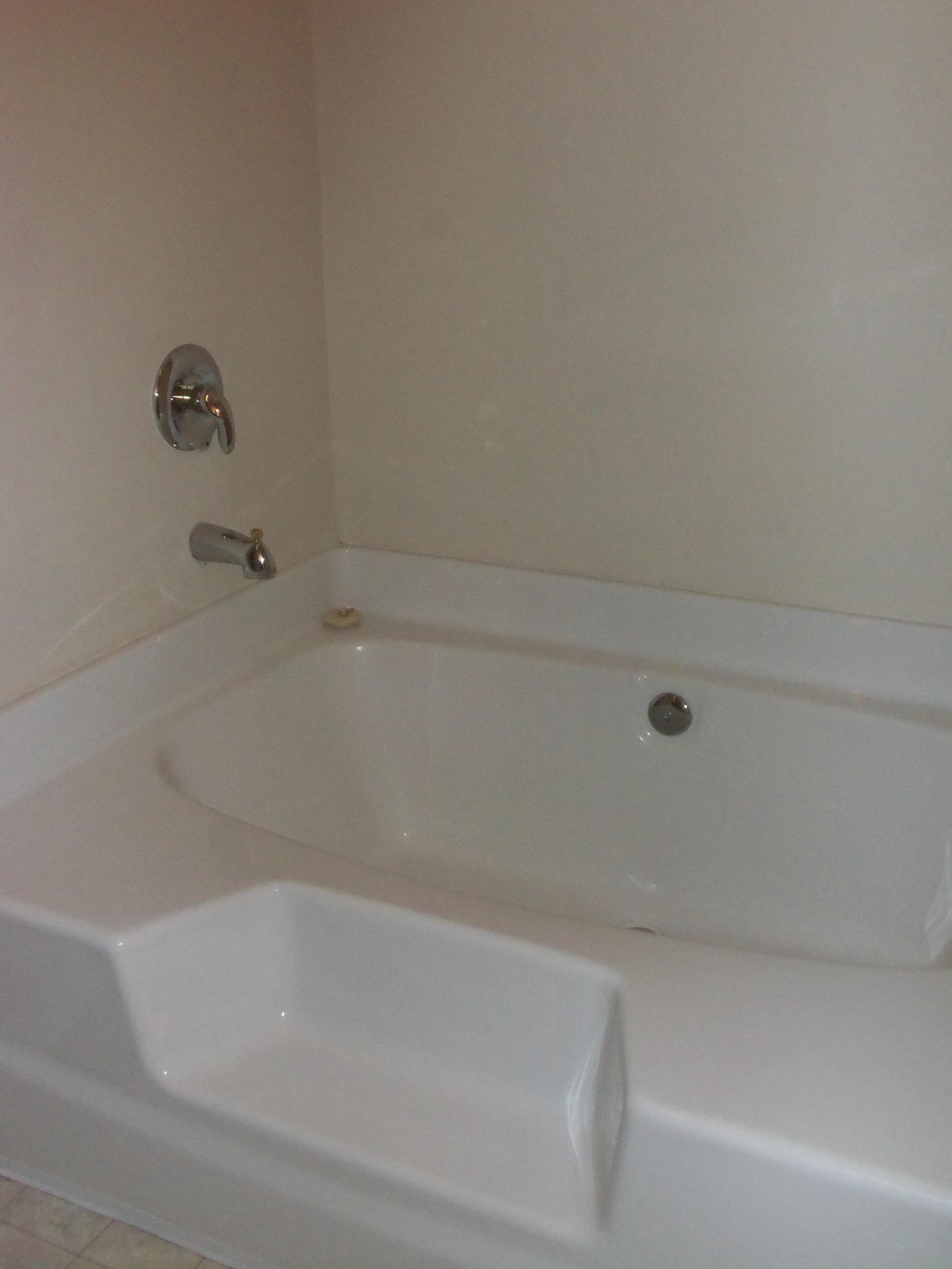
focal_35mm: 37
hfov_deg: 38.7
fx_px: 1357
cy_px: 634
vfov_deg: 50.1
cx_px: 476
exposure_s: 1/30
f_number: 3.6
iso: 320
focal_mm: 6.7
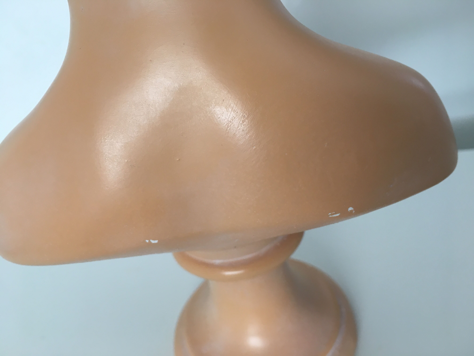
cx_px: 237
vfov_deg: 48.2
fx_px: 397
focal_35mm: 29
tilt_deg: -33.1
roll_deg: +13.5
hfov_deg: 61.7
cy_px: 178
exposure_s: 1/40
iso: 25
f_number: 2.2
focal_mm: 4.15
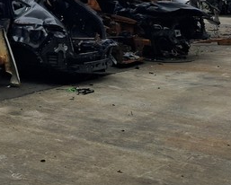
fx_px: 561
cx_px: -122
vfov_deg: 17.4
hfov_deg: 19.9
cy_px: -65
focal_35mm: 82
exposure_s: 1/637
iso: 50
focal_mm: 4
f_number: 1.8
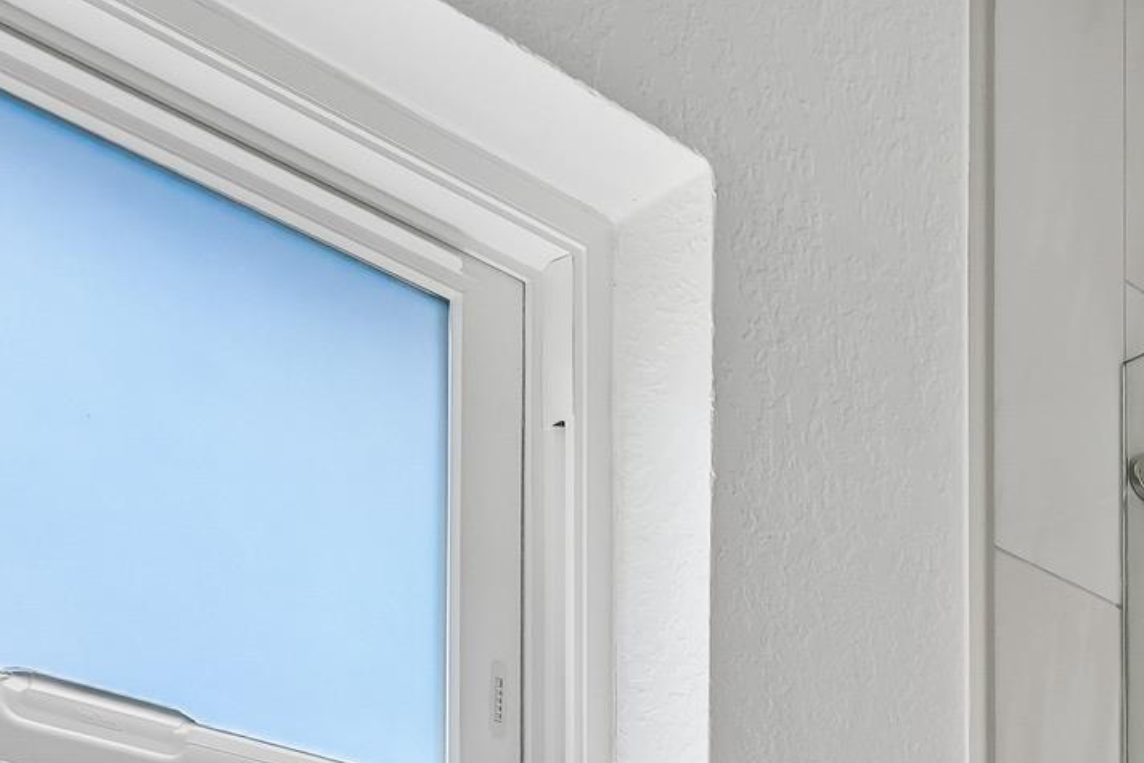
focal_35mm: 59
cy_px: 1473
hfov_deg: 26.5
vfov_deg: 17.4
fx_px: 1875
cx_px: 1626
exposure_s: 1/40
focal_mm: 14
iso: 640
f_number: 9
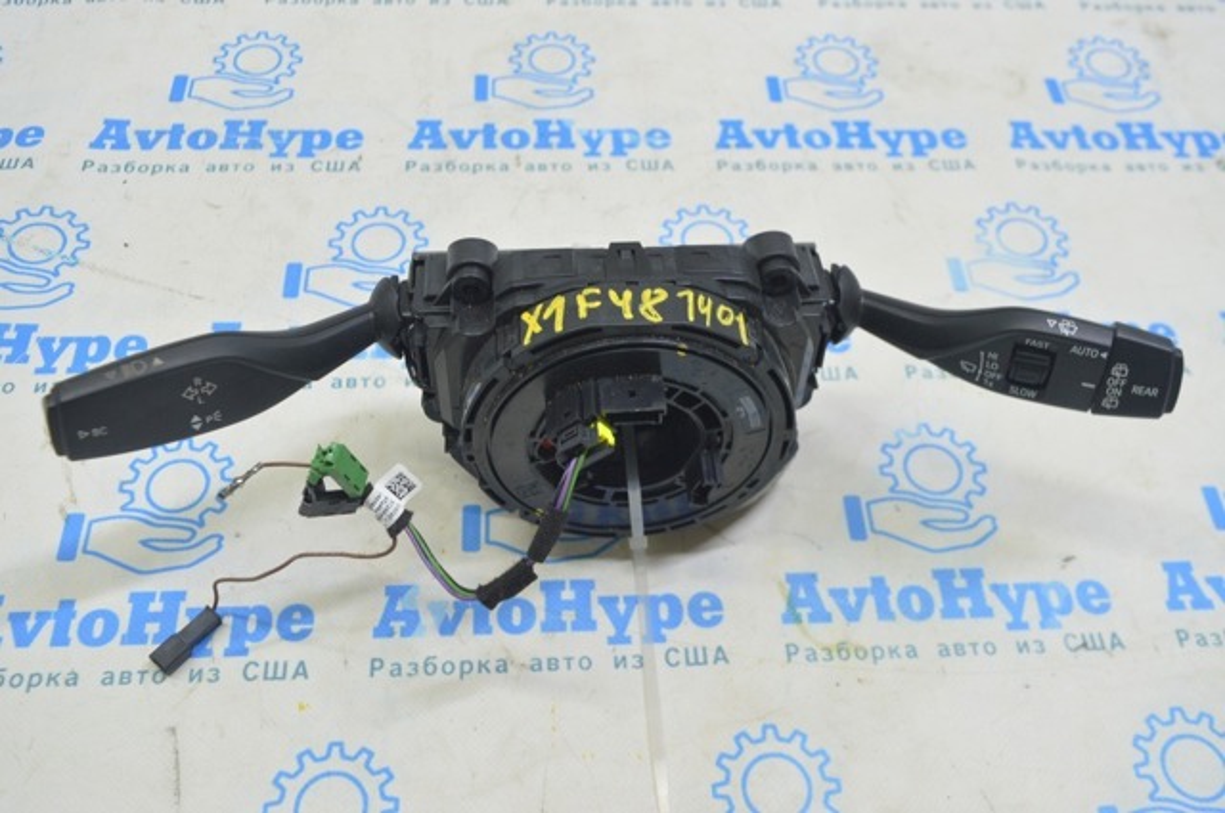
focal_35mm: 34
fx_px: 1172
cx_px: 612
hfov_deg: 55.2
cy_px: 406
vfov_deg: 38.3
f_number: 5.6
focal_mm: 23
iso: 400
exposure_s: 1/20
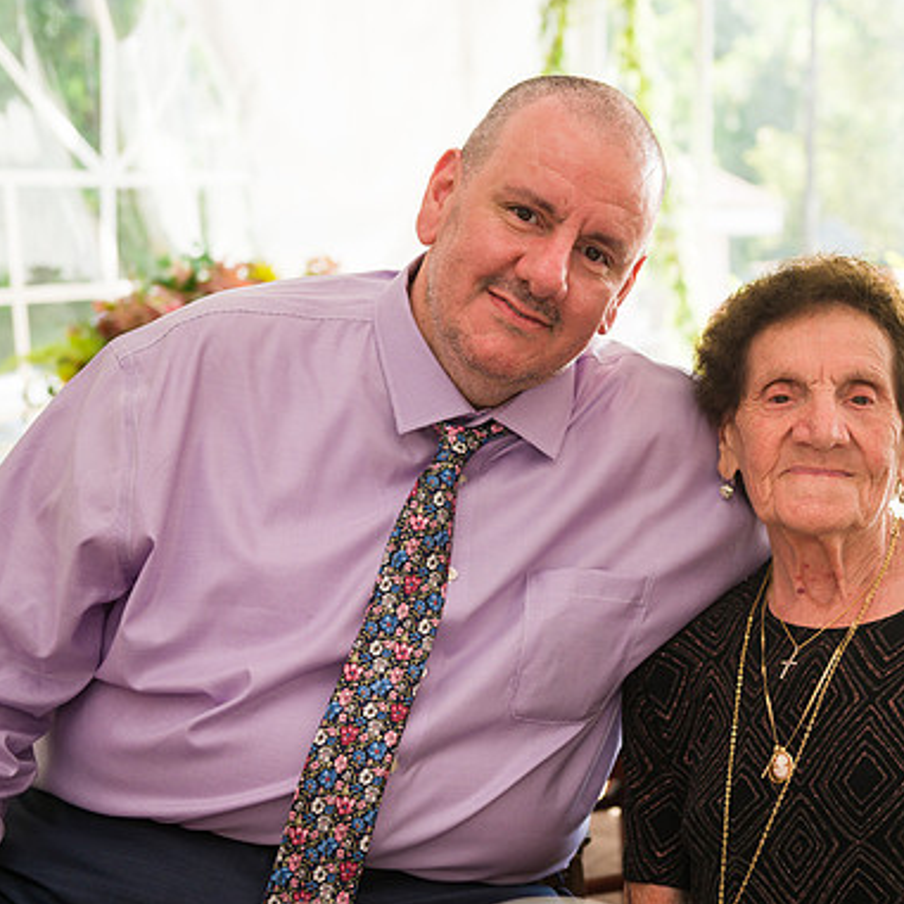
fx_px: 1832
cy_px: 453
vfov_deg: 27.7
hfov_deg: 27.5
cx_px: 607
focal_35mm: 62
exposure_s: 1/250
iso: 200
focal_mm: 48
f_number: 4.5
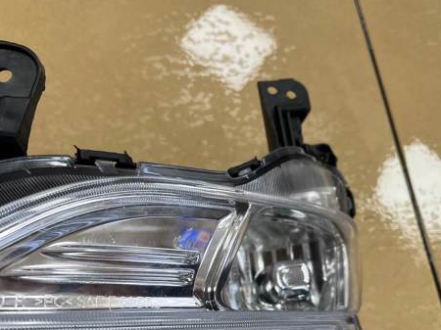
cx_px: 203
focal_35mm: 37
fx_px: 471
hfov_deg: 50.1
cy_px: 215
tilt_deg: -71.5
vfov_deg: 38.3
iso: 125
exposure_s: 1/100
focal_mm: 5.1
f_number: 1.6
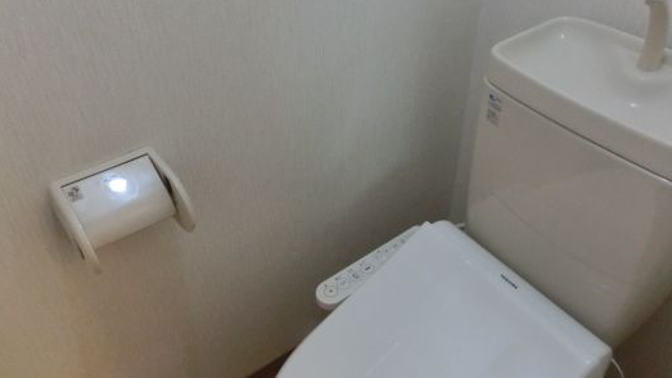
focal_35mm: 32
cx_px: 366
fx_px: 570
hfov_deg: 60.9
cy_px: 221
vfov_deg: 36.6
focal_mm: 4.24
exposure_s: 1/125
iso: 800
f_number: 3
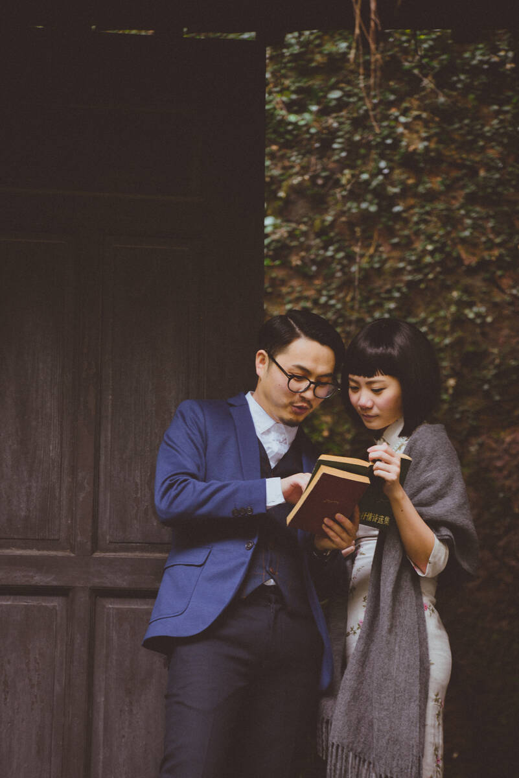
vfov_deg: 11.7
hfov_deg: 7.9
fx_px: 3781
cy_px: 389
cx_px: 260
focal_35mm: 175
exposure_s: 1/100
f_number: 4
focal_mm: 175
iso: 250
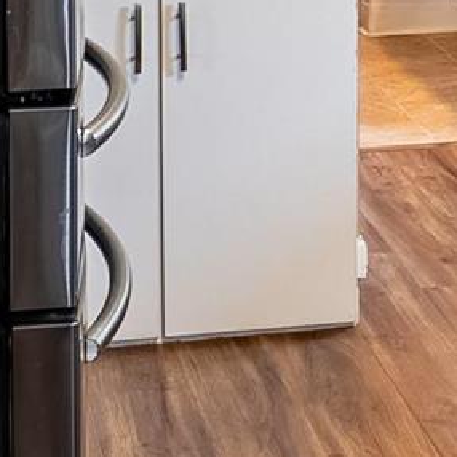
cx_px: 638
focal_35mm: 146
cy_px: -369
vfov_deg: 11.1
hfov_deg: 11.6
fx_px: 2181
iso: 200
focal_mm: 16
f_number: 8
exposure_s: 1/40
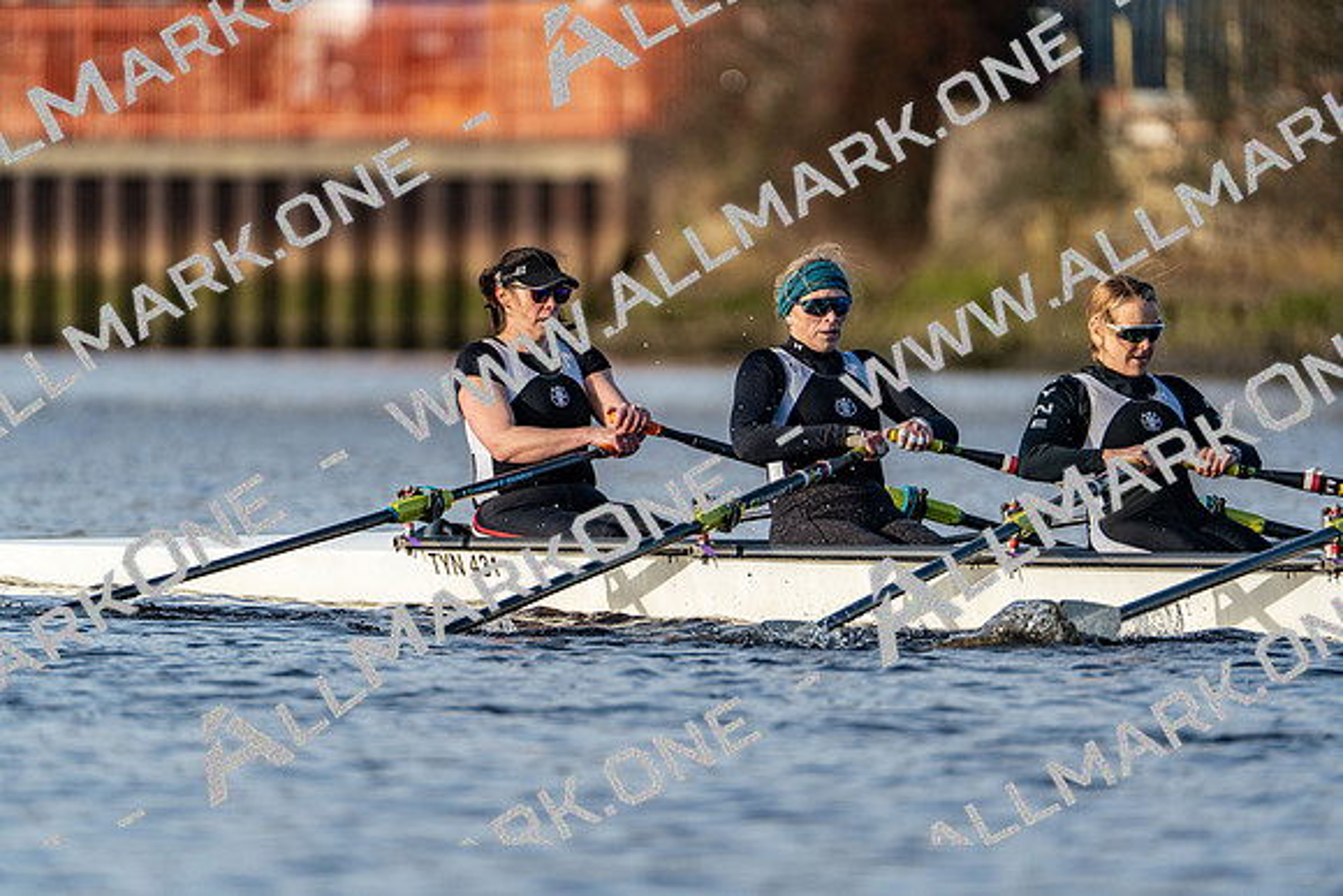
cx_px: 672
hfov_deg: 3.4
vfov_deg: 2.3
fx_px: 22388
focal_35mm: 600
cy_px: 448
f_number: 6.3
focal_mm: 600
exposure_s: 1/2000
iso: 640
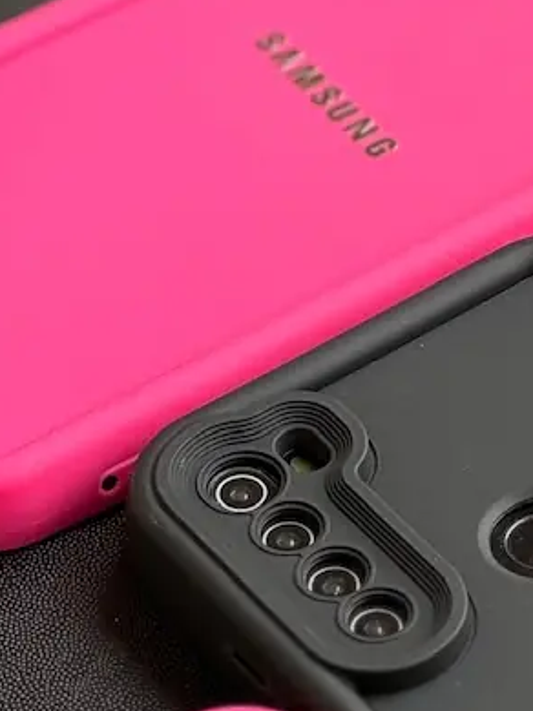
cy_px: 124
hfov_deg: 5.8
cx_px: 858
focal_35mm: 253
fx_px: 5200
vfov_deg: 7.8
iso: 50
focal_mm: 9
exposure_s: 1/99
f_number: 2.8
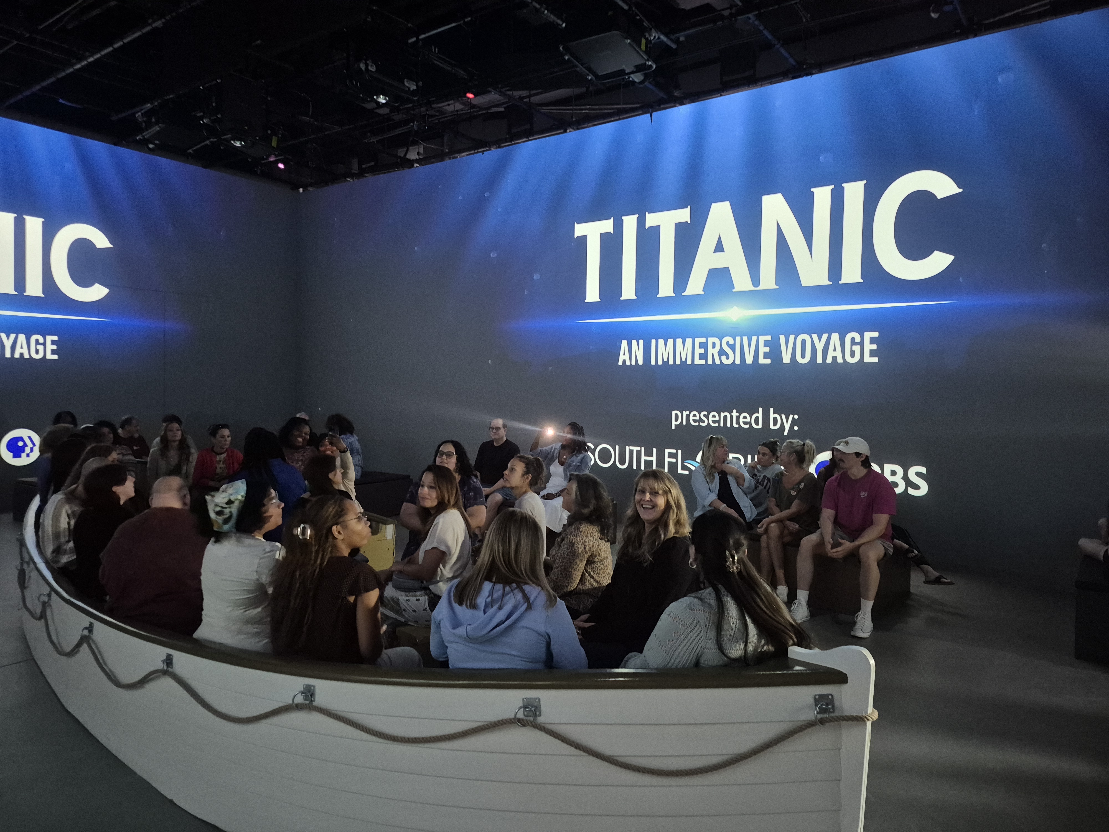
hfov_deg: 73.9
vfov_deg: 58.9
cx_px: 554
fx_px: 737
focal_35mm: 23
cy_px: 416
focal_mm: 5.4
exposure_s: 1/22
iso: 1250
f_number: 1.8
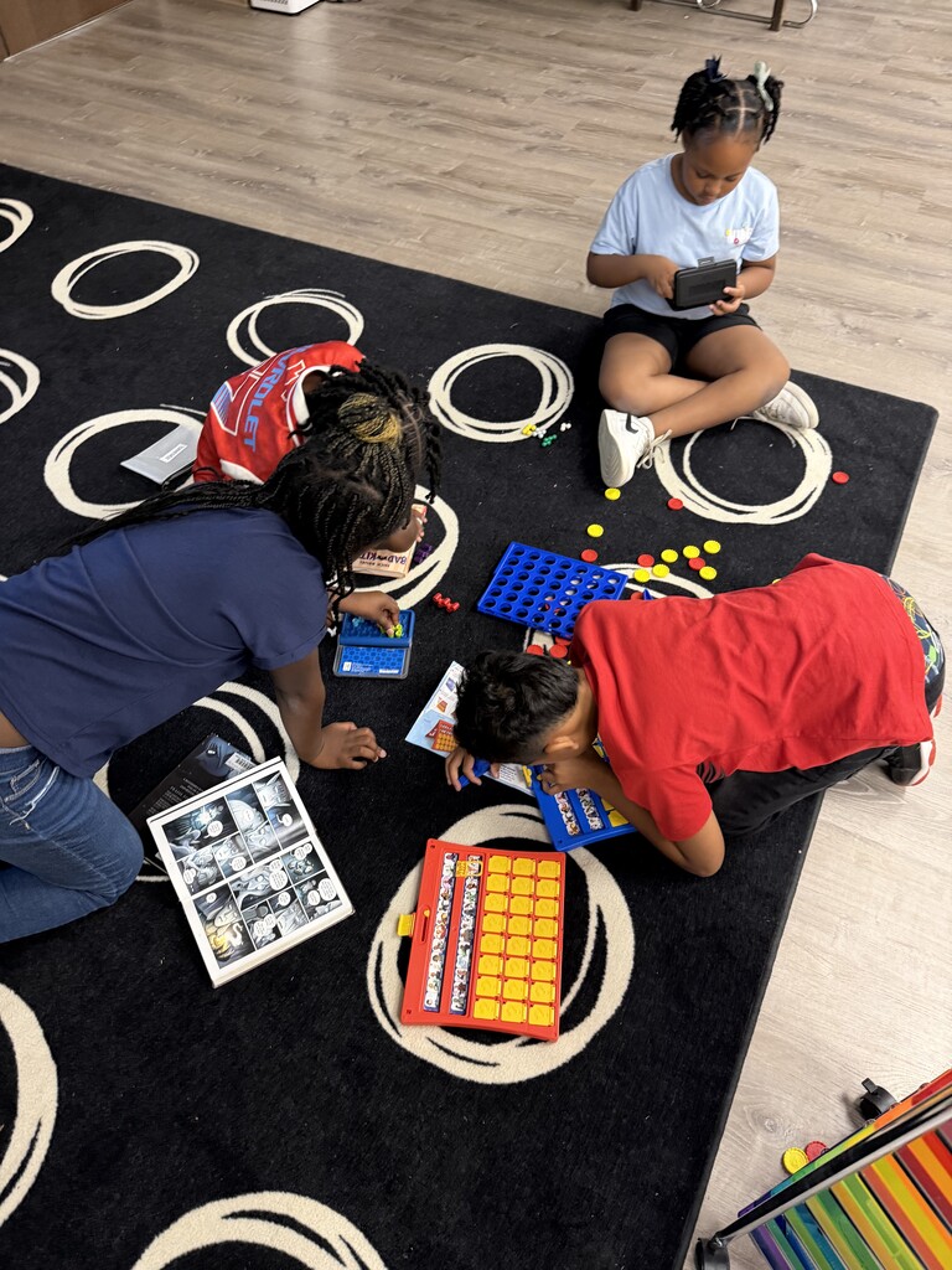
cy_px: 635
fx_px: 880
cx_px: 476
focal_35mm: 24
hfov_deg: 56.8
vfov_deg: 71.6
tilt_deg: -53.6
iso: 400
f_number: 1.78
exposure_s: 1/60
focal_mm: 6.76
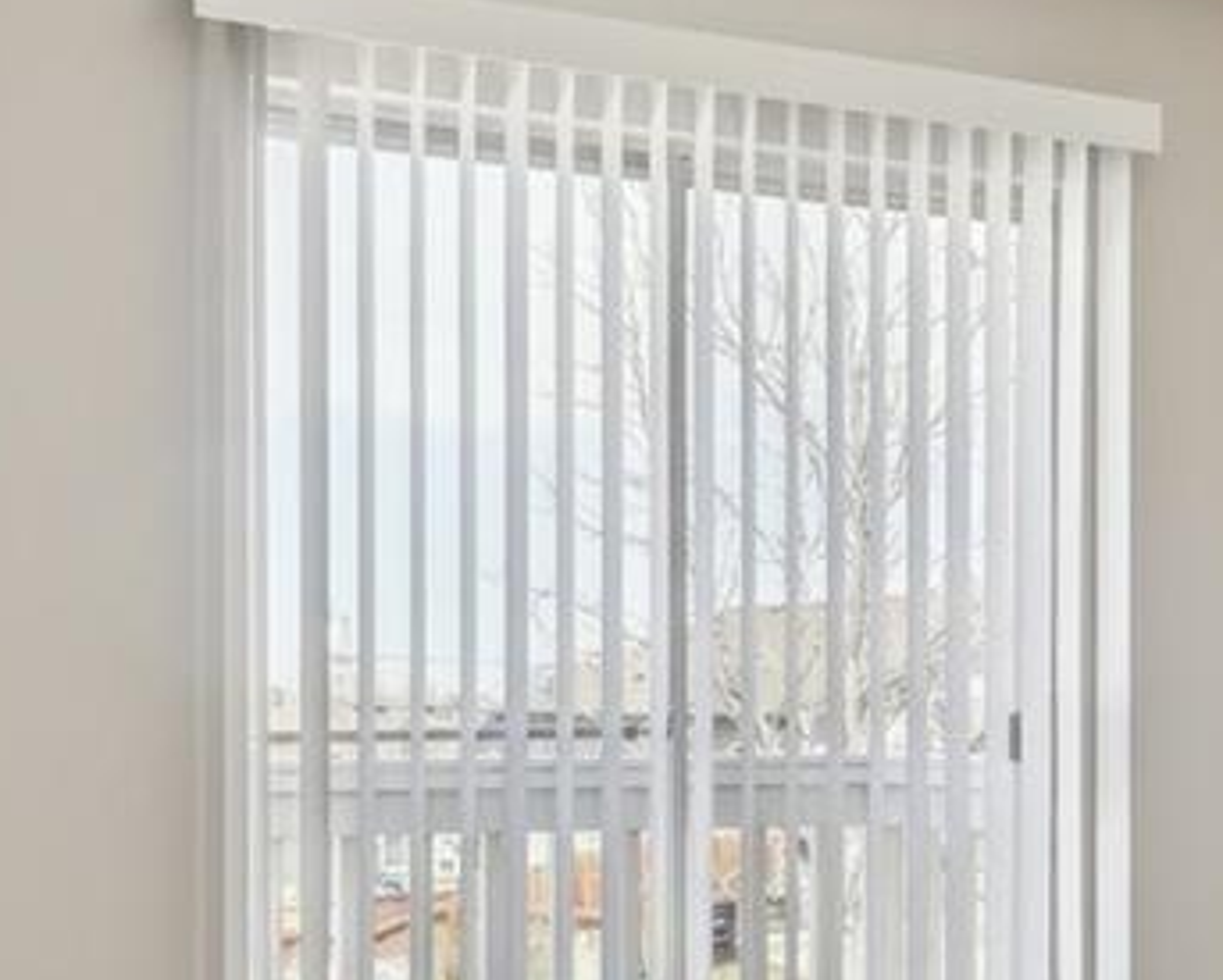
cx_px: 1095
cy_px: 777
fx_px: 2615
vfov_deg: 21.0
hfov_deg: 25.5
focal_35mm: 72
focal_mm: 11
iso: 100
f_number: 8
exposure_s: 1/45
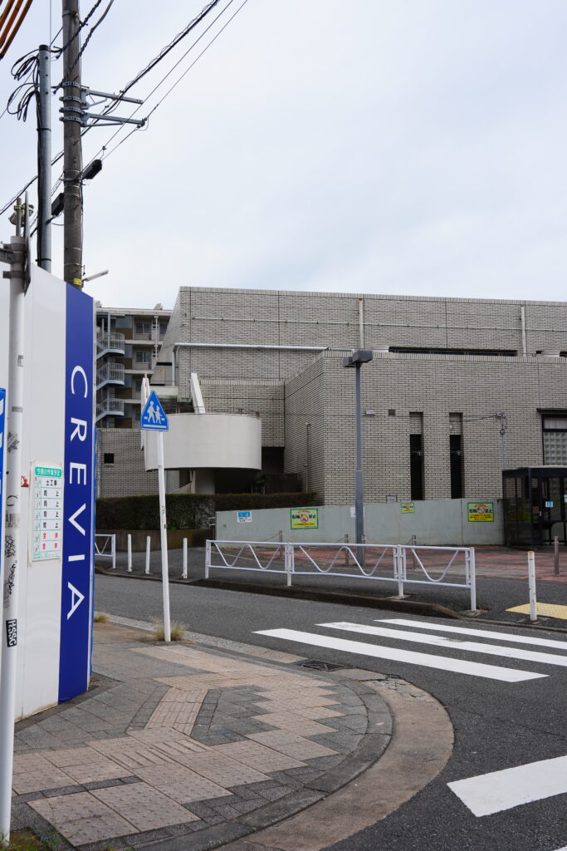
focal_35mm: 38
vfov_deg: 50.7
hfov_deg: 35.1
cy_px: 426
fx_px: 897
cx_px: 284
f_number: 9
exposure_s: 1/125
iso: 100
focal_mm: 38
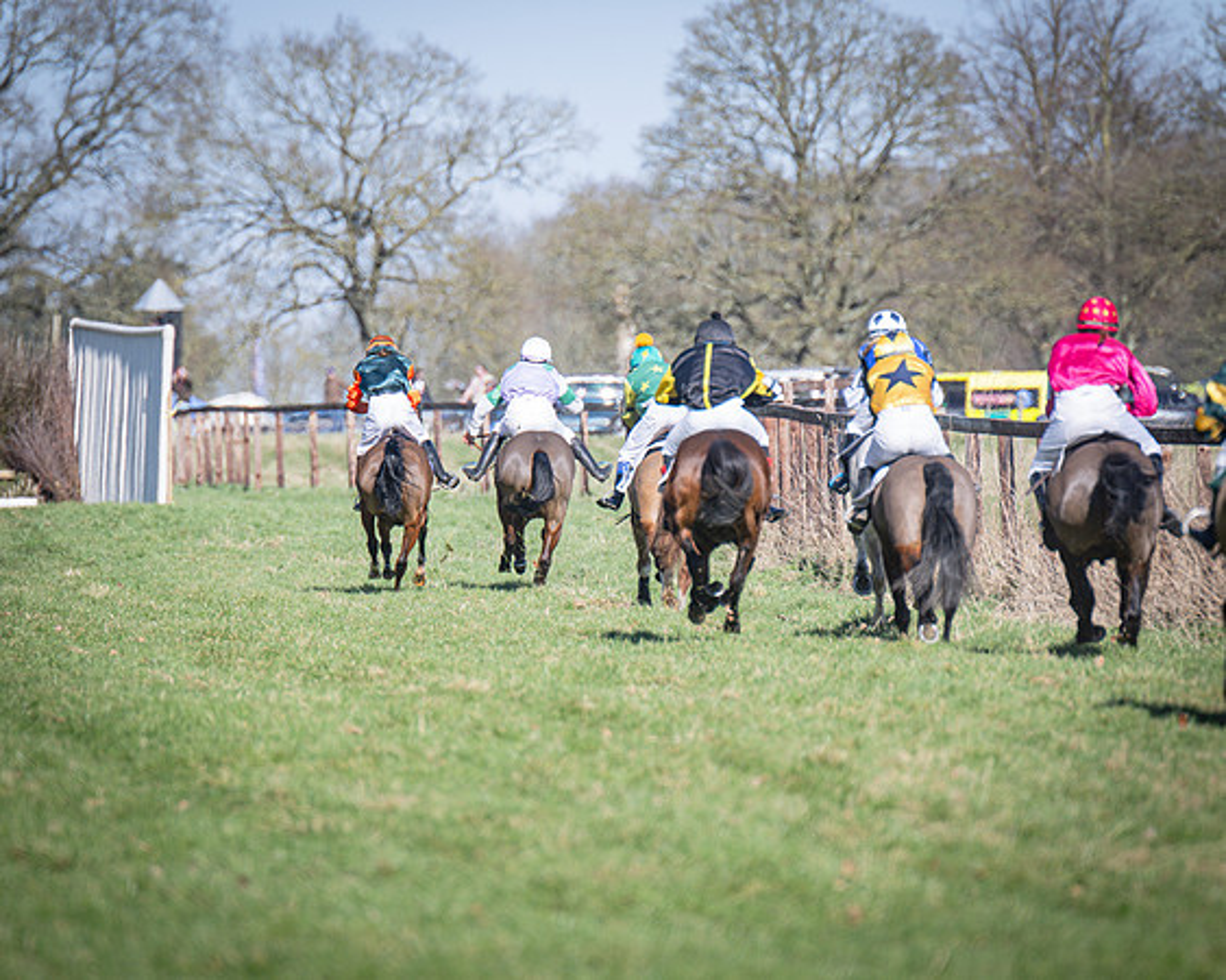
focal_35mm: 473
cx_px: 613
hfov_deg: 4.1
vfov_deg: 3.3
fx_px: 17164
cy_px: 490
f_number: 4
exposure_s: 1/1000
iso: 125
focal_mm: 280
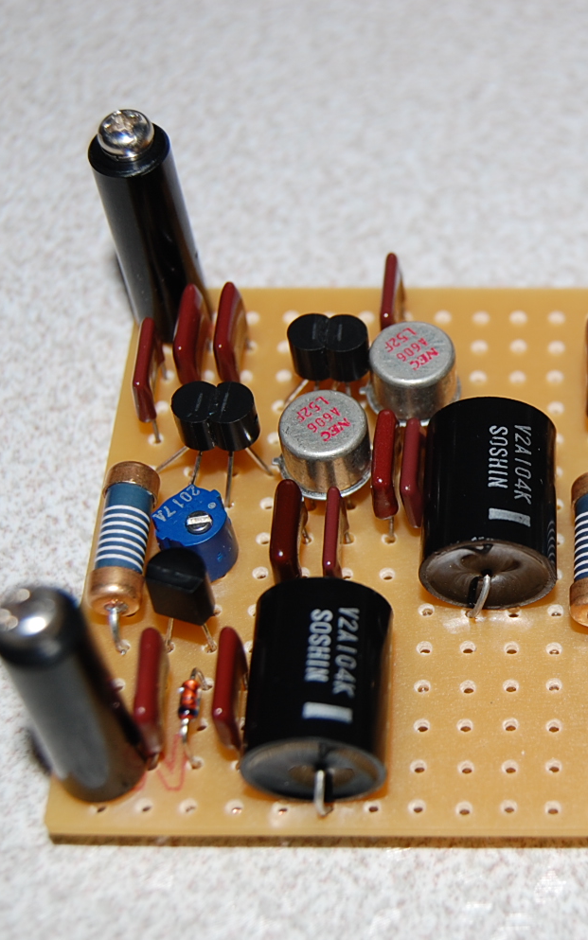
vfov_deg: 27.8
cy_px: 471
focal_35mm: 74
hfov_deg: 17.3
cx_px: 558
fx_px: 1897
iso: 200
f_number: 5.6
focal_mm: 32
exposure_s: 1/125
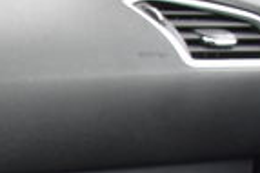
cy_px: 345
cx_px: -491
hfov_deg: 8.4
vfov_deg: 6.3
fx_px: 1515
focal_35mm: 210
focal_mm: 20
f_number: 4.5
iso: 400
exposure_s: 1/80
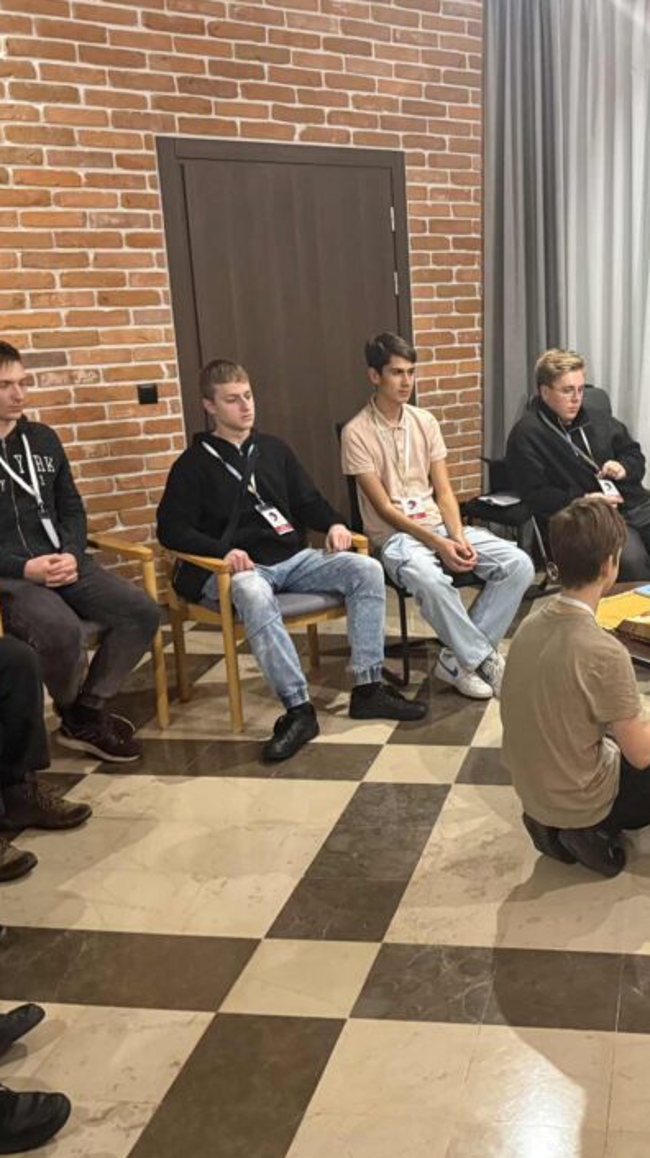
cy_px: 601
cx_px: 589
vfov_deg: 52.8
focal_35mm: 38
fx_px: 1166
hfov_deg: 29.8
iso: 640
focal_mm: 6.76
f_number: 1.78
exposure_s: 1/33
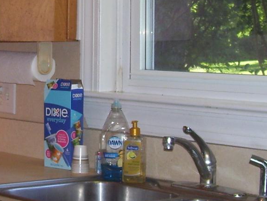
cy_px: 70
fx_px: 989
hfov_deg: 15.1
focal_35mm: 128
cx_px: 9
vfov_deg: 11.6
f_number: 2.7
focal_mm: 6
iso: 80
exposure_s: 1/60
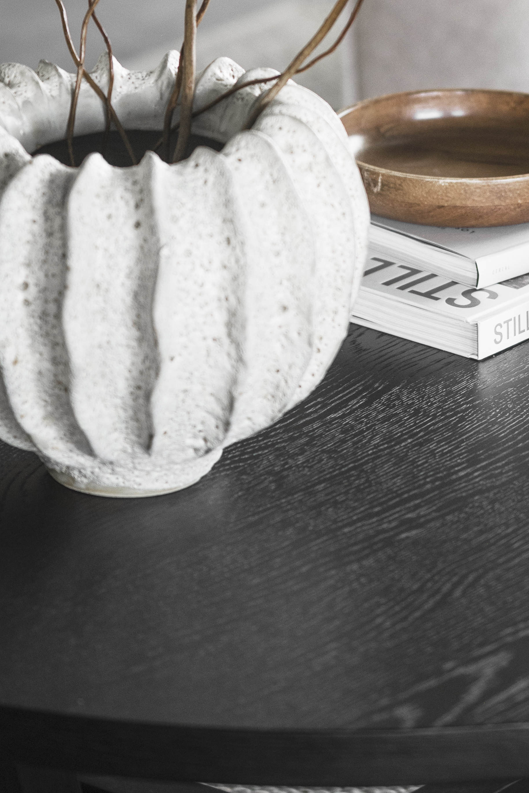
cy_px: 40
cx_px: 586
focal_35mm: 256
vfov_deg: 8.0
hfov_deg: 5.4
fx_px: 5641
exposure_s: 1/80
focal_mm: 85
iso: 160
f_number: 1.8
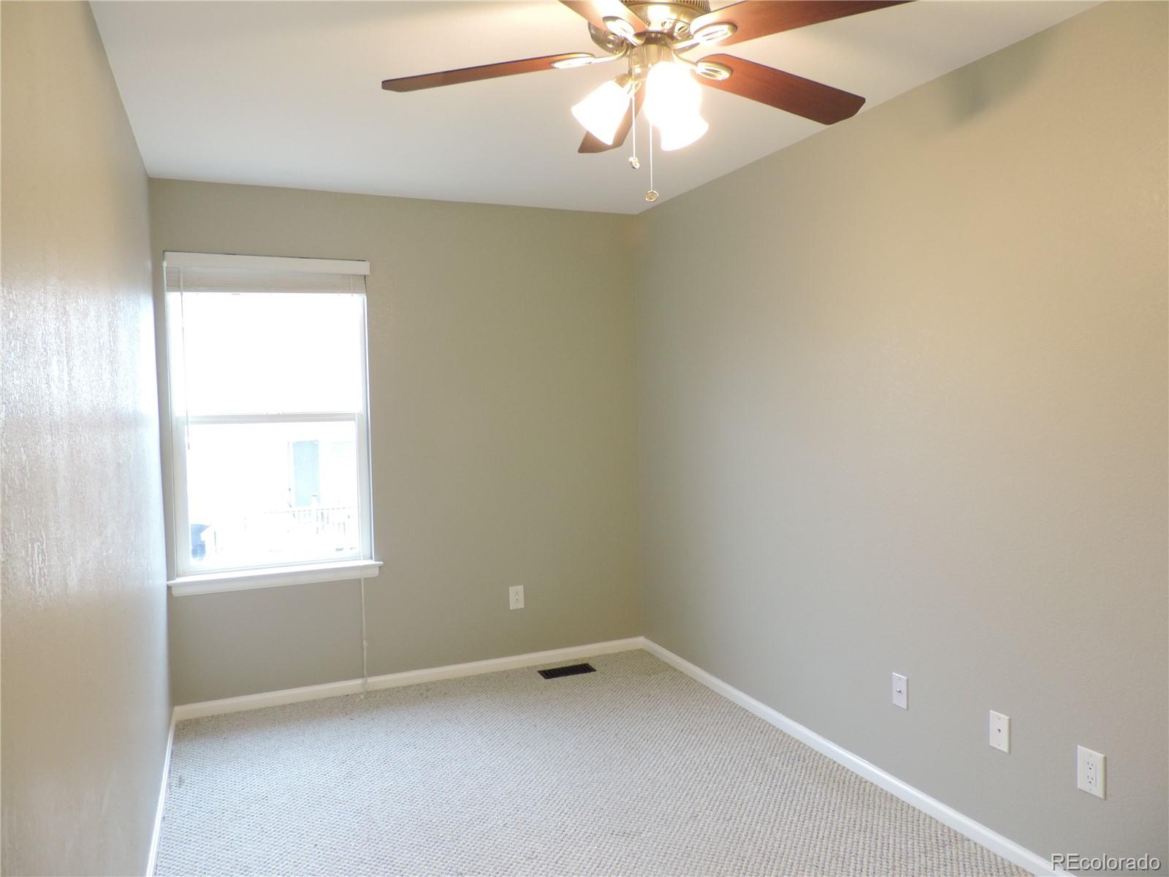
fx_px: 810
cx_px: 584
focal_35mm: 24
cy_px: 438
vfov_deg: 56.8
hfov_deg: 71.6
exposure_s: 1/30
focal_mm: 4.3
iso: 360
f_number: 3
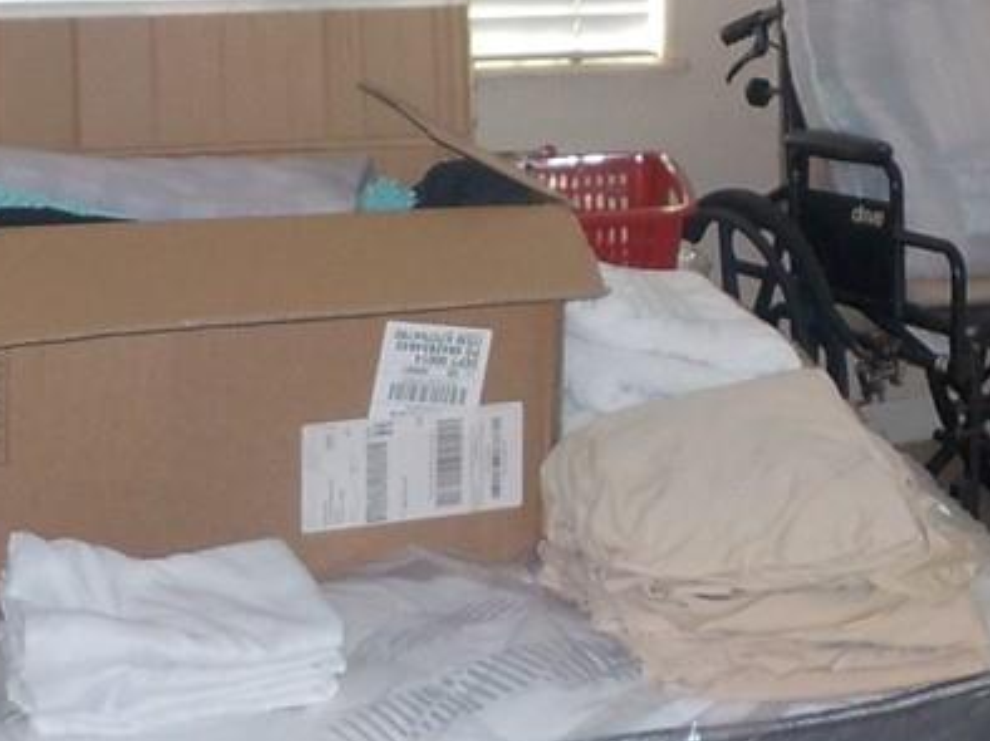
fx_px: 2229
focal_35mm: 78
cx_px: 1010
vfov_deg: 18.4
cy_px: -3
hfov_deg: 23.9
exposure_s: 1/30
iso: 200
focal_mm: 4.1
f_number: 3.3
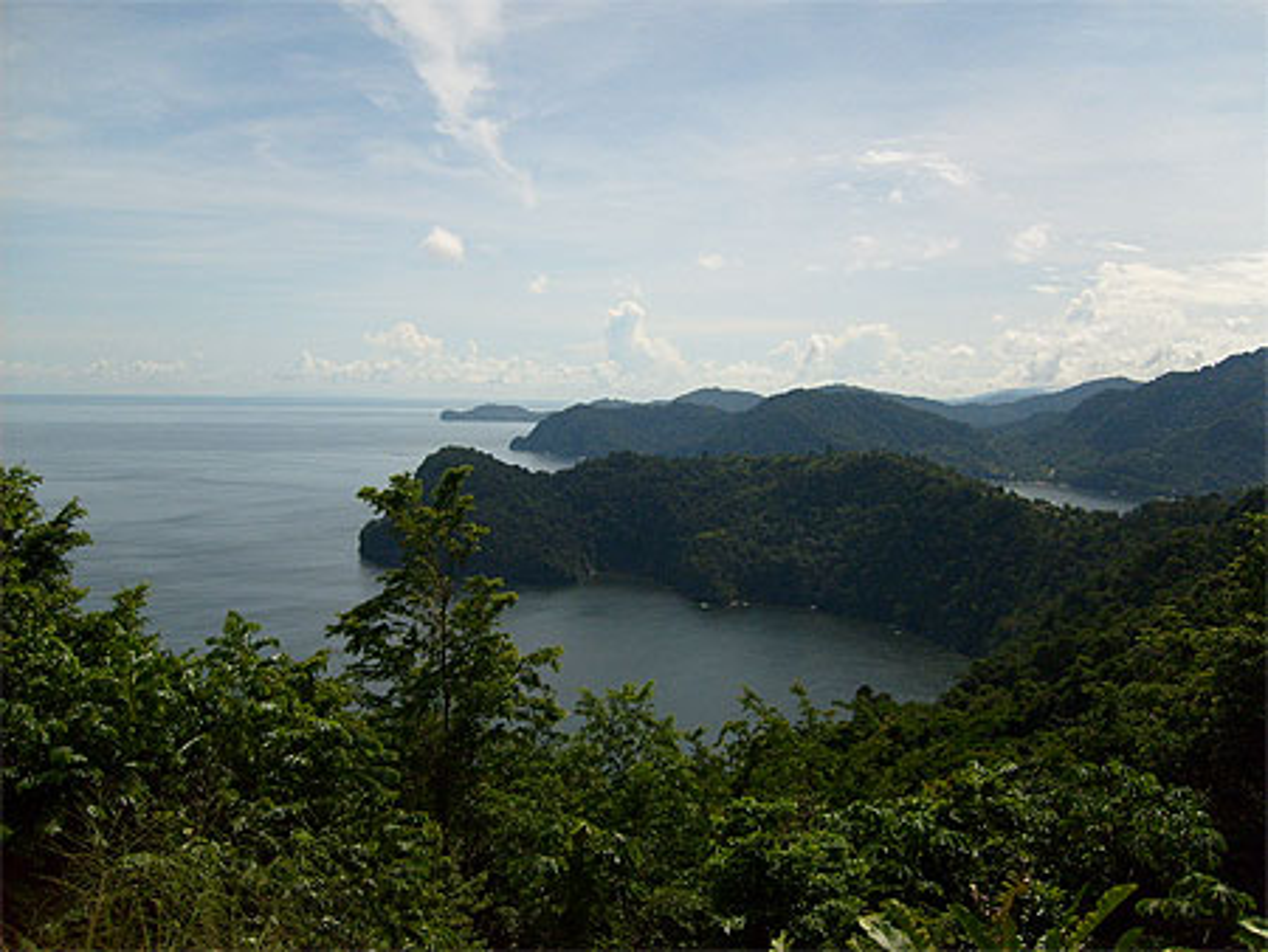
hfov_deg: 52.6
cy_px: 476
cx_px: 634
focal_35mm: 35
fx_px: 1283
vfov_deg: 40.7
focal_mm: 5.8
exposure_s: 1/500
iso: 80
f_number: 7.1
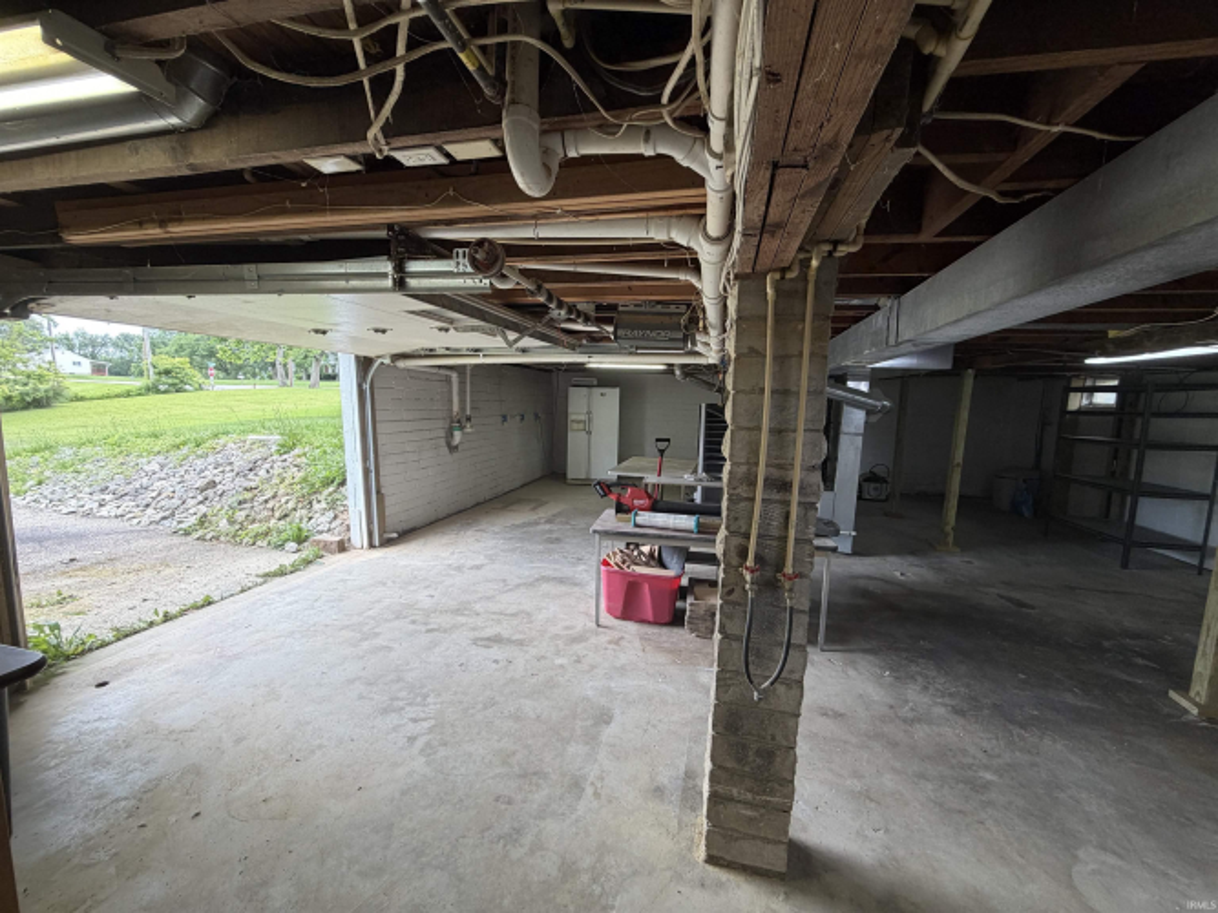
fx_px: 493
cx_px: 609
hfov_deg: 102.1
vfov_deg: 85.7
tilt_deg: -7.3
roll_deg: -1.3
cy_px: 456
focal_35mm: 14
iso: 125
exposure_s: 1/120
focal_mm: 2.22
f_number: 2.2
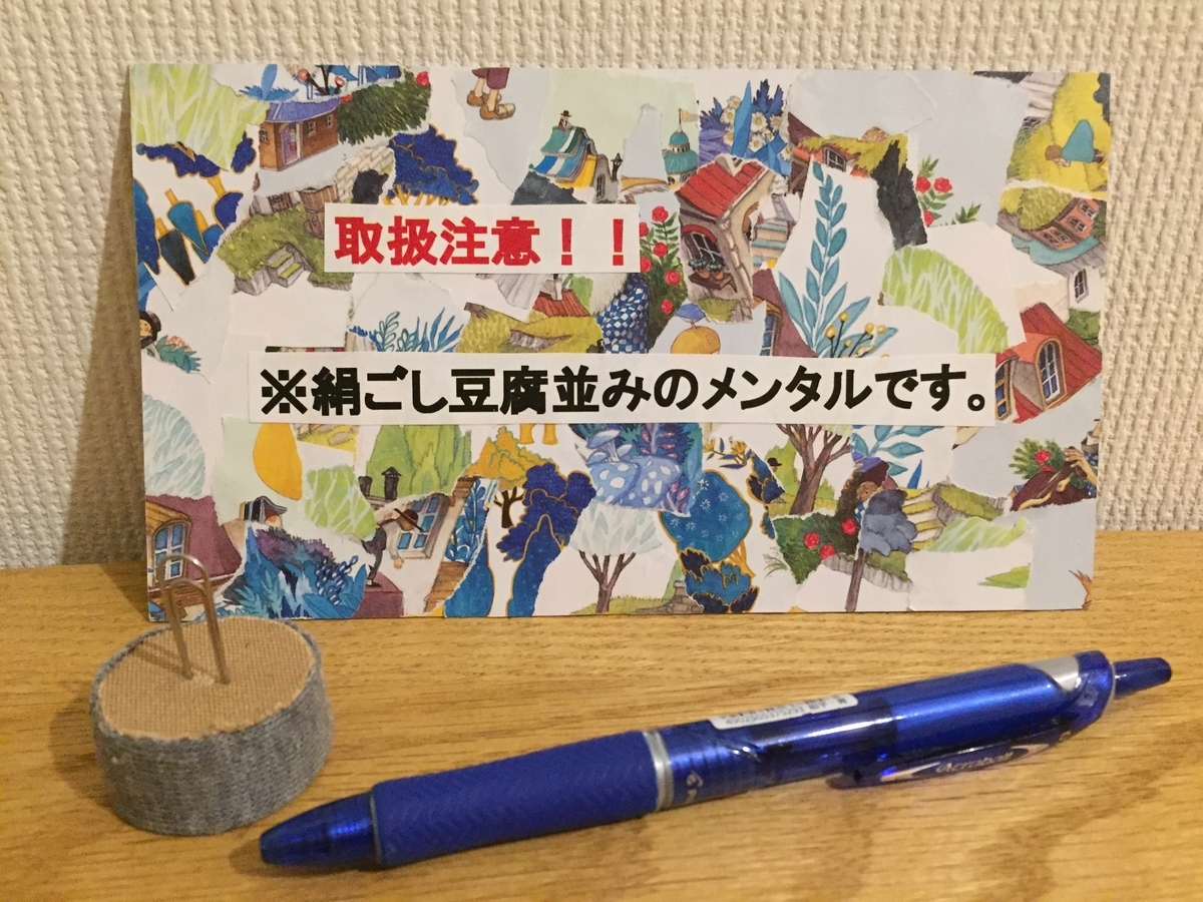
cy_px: 451
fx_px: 1008
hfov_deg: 61.7
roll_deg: -1.4
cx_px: 602
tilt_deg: -25.9
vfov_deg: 48.2
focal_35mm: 29
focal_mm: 4.15
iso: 400
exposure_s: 1/17
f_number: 2.2
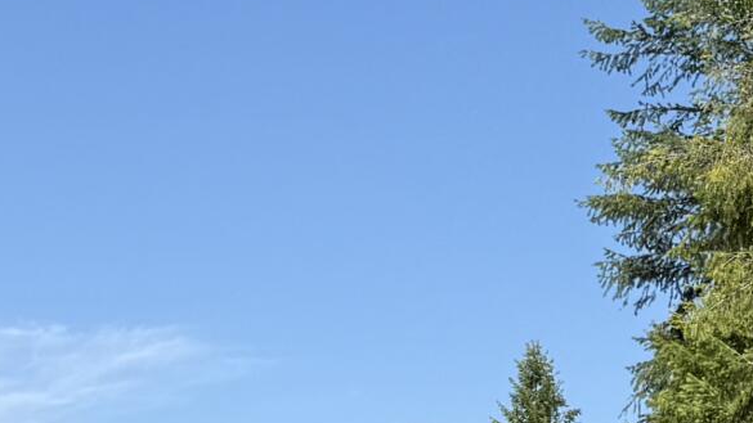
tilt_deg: +3.2
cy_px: 685
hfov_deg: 15.5
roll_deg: -0.9
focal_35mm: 134
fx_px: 2675
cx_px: 874
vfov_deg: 8.8
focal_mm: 6.76
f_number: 1.78
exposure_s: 1/3953
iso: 80
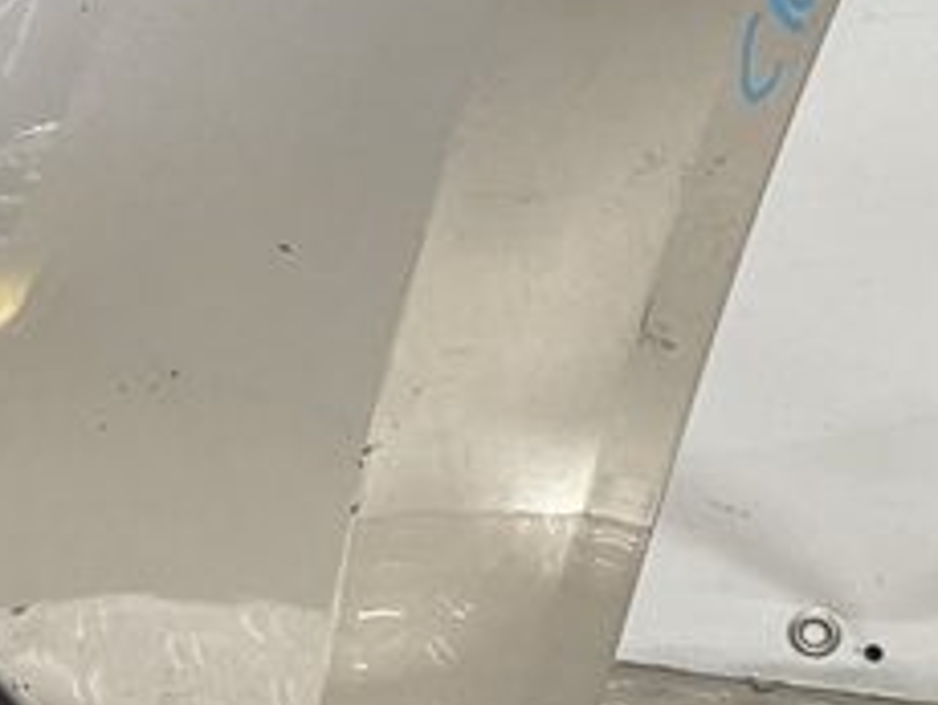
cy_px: 249
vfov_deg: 11.7
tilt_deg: -10.5
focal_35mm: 127
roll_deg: -2.4
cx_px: -775
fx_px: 3445
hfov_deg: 13.8
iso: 16
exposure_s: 1/123
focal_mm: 3
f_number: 1.8
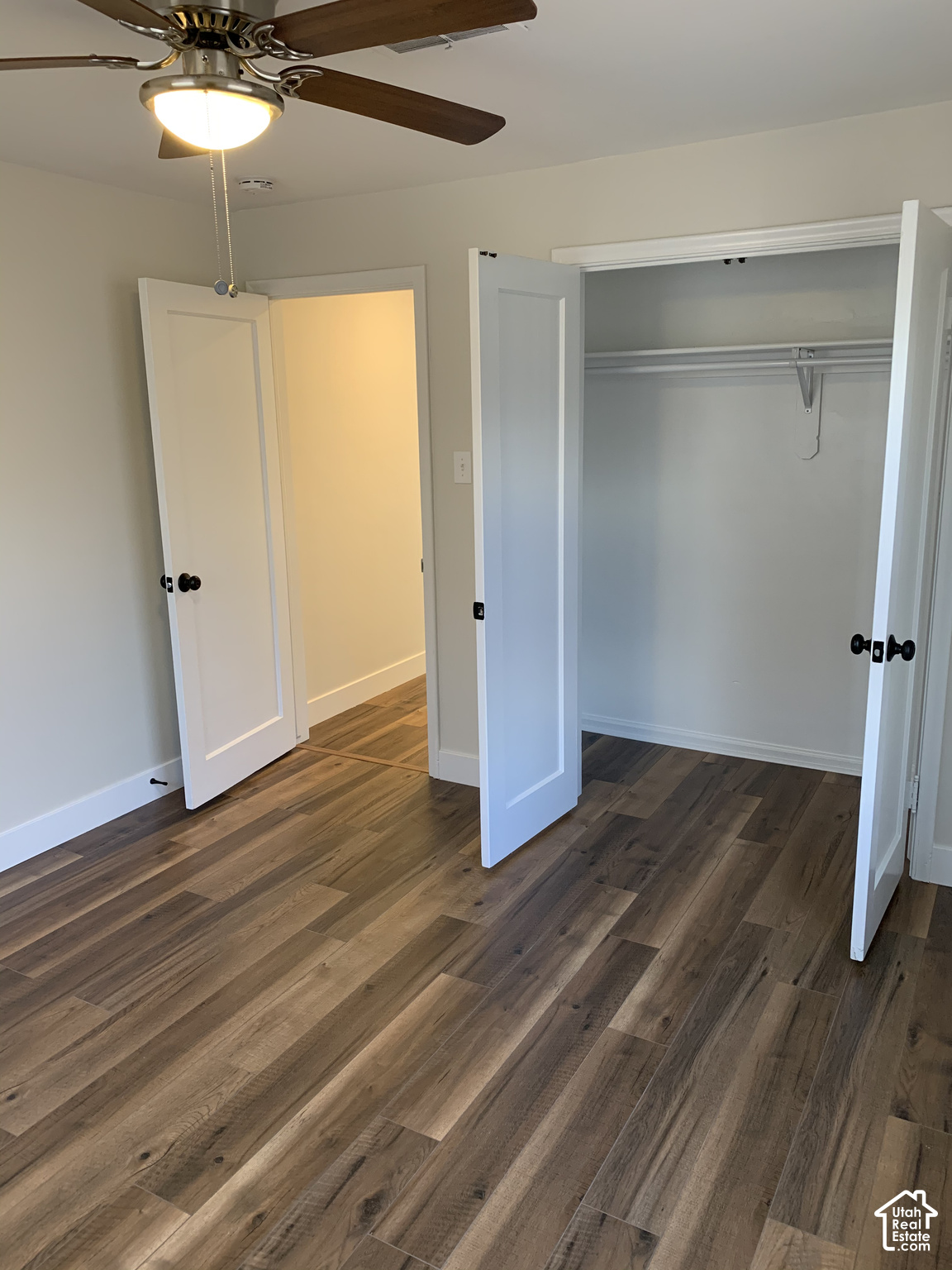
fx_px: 953
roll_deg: +1.3
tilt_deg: -13.2
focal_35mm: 26
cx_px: 476
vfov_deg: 67.3
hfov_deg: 53.1
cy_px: 635
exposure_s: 1/60
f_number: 1.8
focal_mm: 4.25
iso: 160
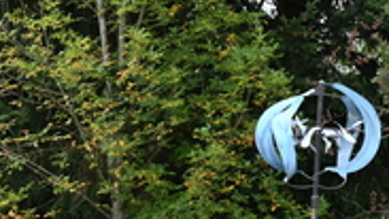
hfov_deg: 9.7
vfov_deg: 5.4
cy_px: 384
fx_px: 2280
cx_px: 402
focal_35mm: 221
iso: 800
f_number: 6
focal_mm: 70
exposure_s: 1/125
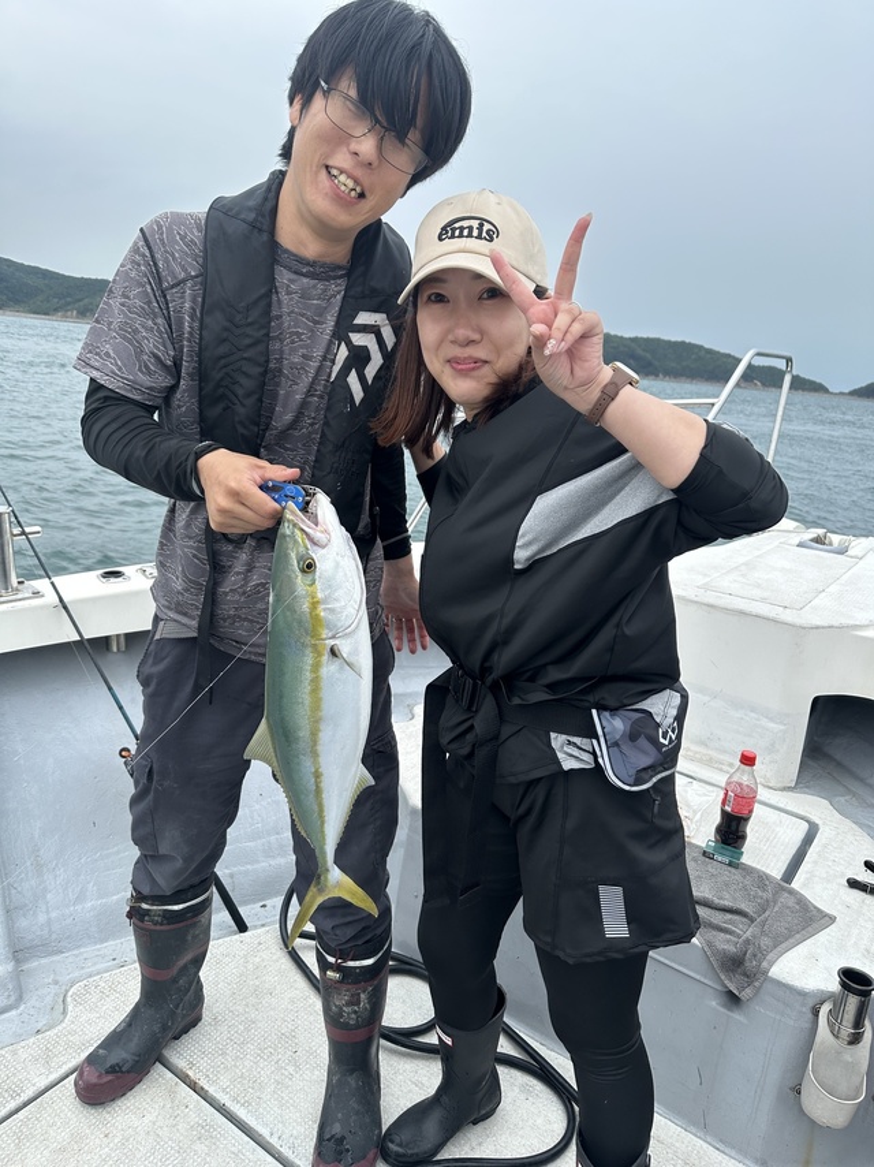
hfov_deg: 56.8
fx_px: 808
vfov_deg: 71.6
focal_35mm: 24
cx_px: 437
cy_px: 584
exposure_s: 1/1845
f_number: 1.78
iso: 80
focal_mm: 6.86
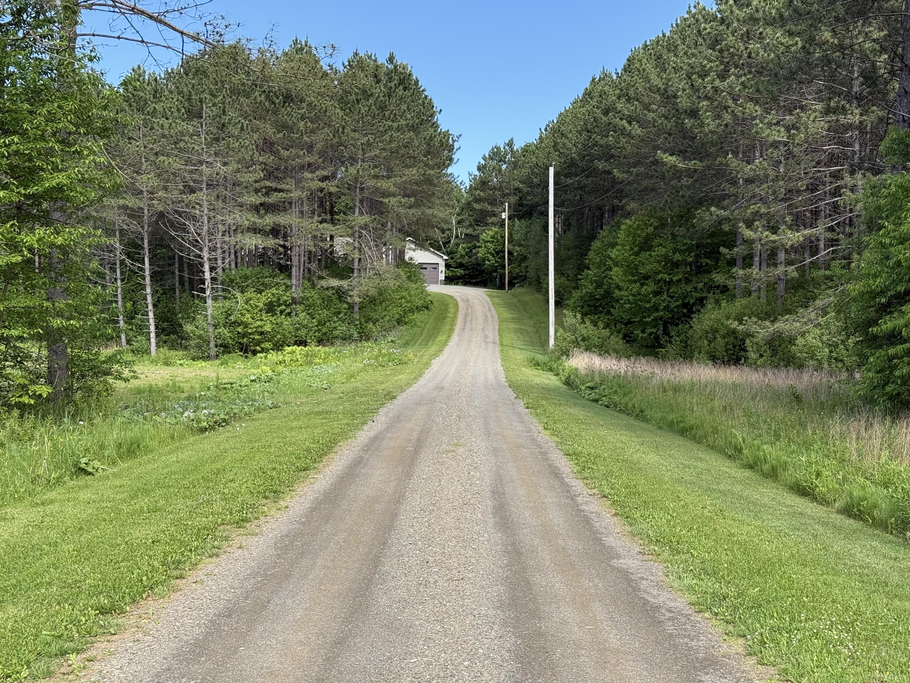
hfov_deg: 39.7
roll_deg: -1.6
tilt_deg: -2.1
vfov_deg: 30.3
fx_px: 1262
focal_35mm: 48
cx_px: 455
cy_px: 342
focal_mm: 6.76
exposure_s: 1/1883
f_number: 1.78
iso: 80
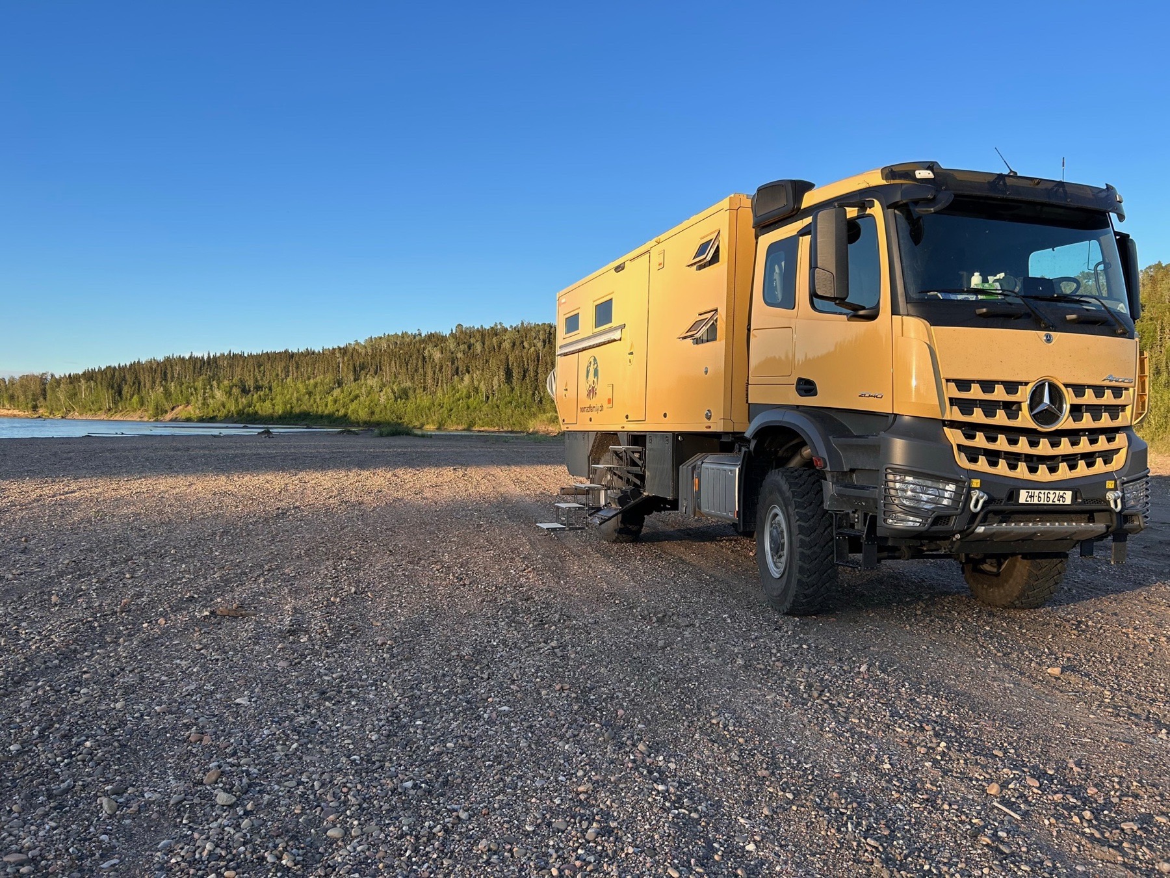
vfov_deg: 53.1
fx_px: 879
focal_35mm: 26
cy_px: 439
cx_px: 585
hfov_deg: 67.3
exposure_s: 1/1344
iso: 50
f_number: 1.5
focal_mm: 5.7
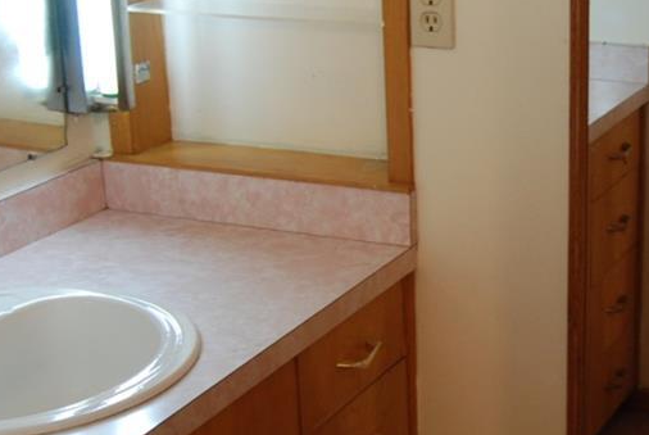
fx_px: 1444
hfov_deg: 25.1
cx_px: 455
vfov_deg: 17.1
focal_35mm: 80
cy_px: 207
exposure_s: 1/30
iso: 400
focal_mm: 18
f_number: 3.5
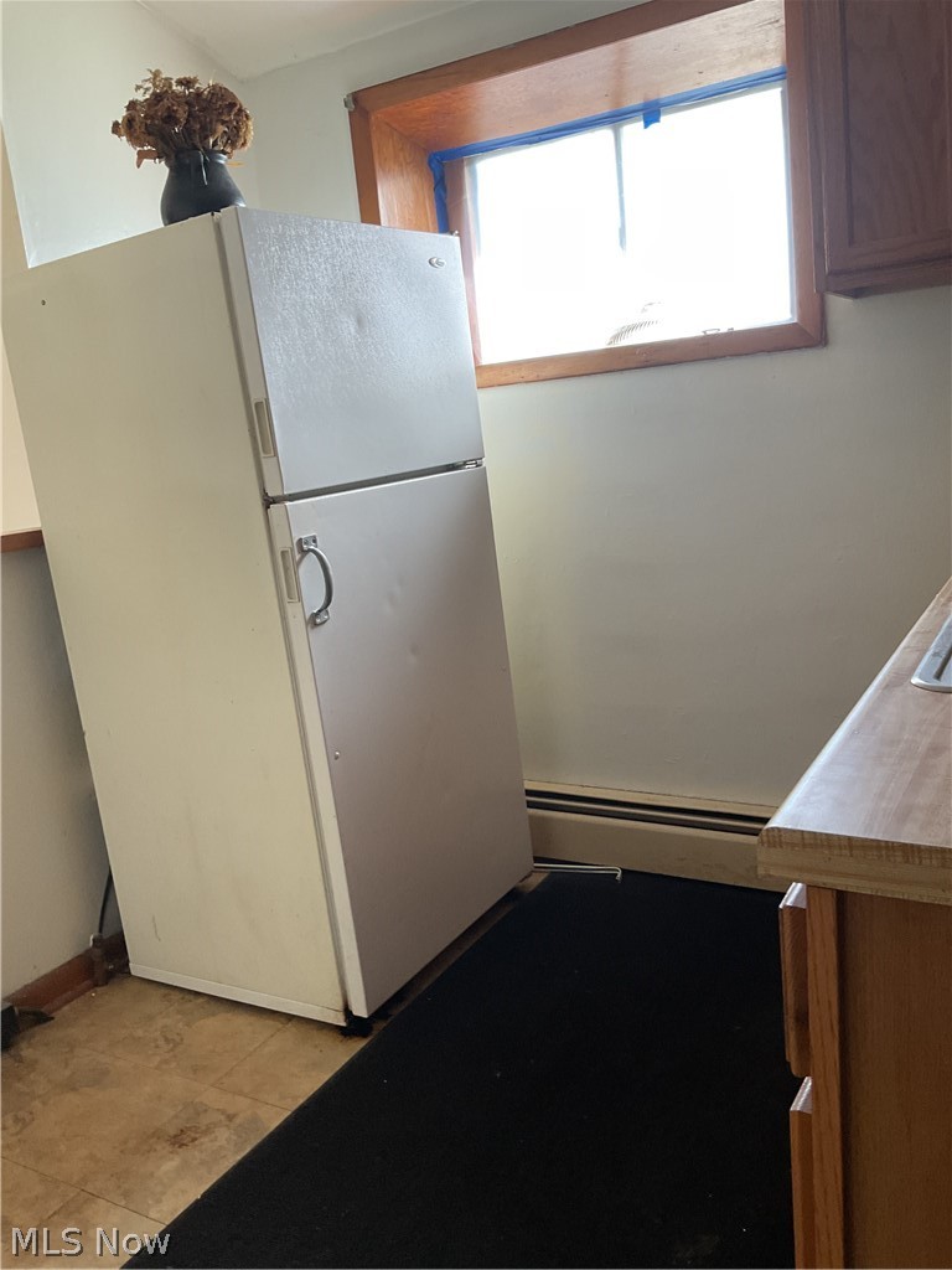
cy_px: 635
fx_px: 1063
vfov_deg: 61.7
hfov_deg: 48.2
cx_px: 476
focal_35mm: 29
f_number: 1.8
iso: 50
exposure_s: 1/60
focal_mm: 3
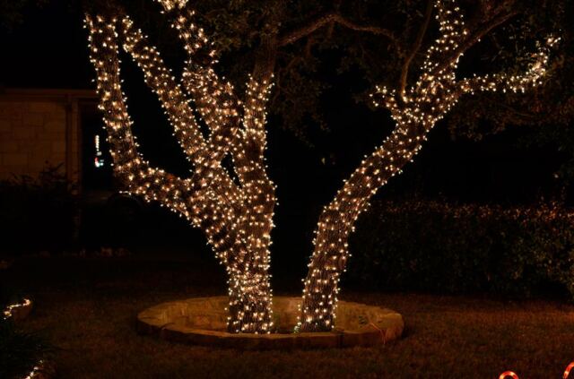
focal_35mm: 52
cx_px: 287
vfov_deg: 25.6
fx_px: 835
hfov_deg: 37.9
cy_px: 190
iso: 800
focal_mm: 35
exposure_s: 1/10
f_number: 3.5
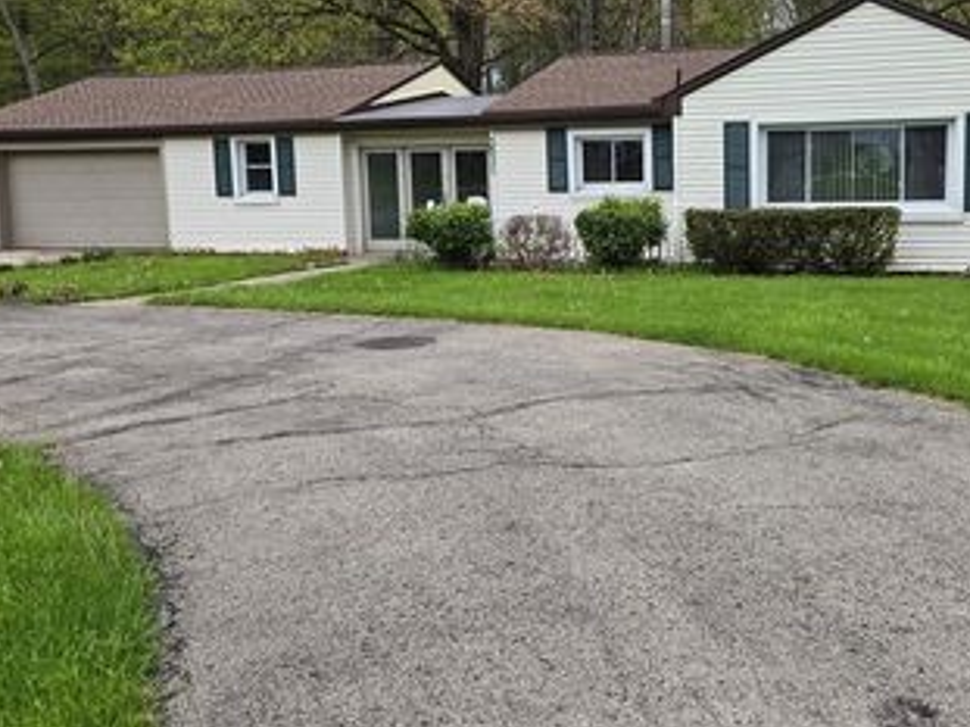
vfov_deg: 38.4
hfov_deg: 49.5
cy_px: 267
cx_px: 621
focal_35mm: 37
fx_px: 1036
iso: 25
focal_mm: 5.4
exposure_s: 1/378
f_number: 1.8
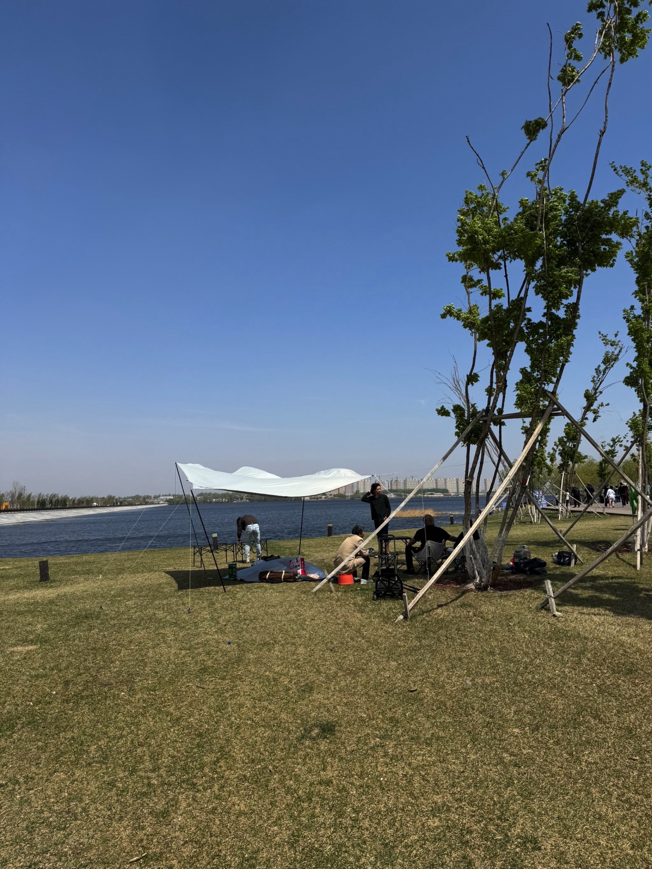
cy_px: 434
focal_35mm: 24
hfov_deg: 56.9
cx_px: 326
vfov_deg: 71.6
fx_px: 602
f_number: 1.78
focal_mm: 6.76
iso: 80
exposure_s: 1/7092
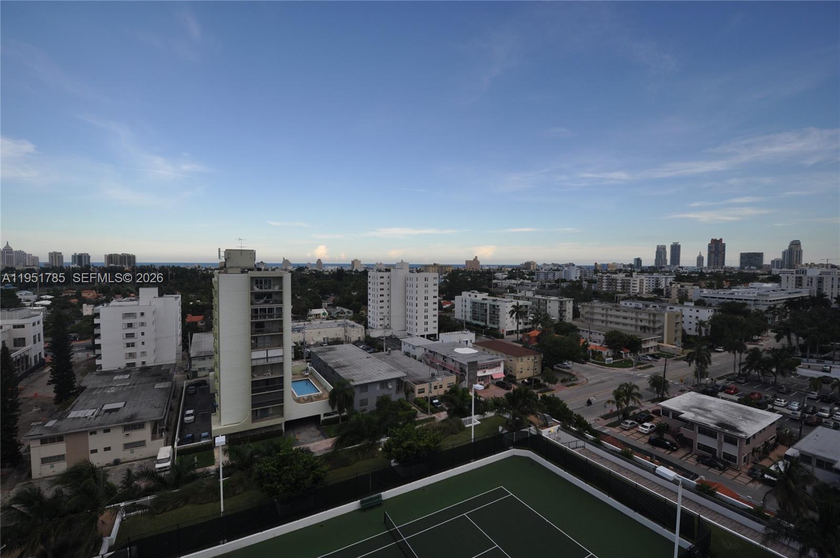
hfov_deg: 100.5
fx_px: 350
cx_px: 420
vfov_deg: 77.2
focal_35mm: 15
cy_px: 279
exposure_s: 1/200
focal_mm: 10
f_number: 7.1
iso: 200
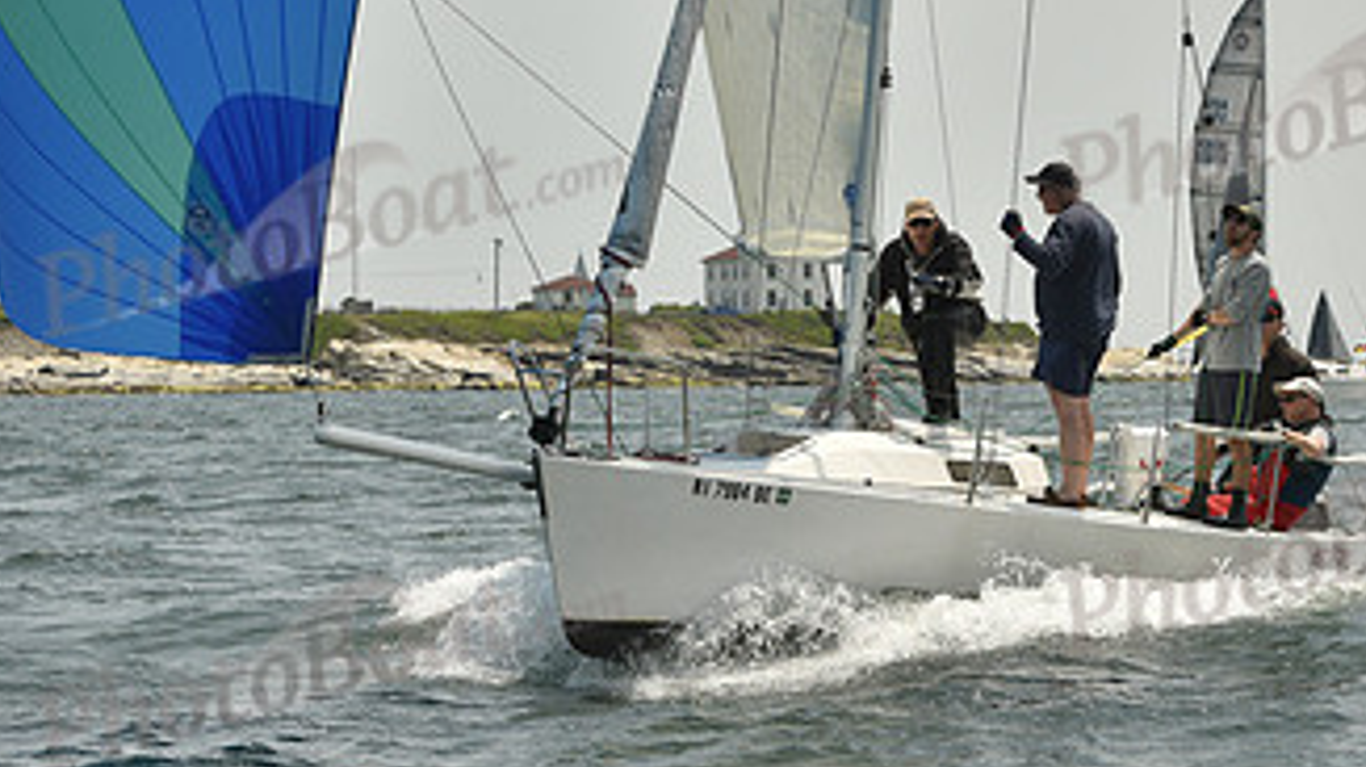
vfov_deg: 6.8
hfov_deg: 12.2
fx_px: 6408
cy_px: 388
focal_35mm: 177
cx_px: 846
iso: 400
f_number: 10
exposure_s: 1/1600
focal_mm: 95
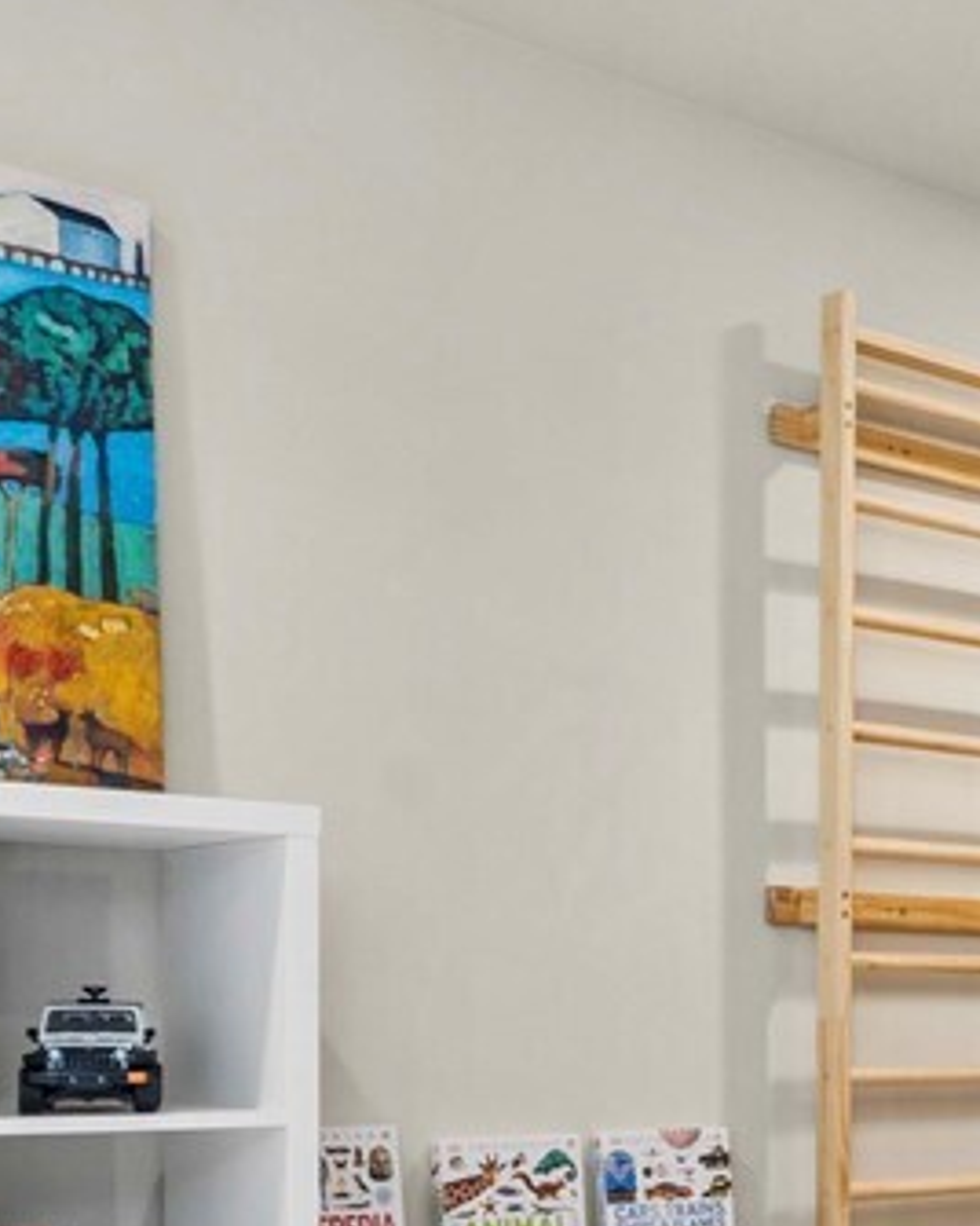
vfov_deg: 31.9
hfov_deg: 23.1
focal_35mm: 57
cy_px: 1027
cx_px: 1340
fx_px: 2067
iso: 800
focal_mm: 12
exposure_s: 1/60
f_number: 9
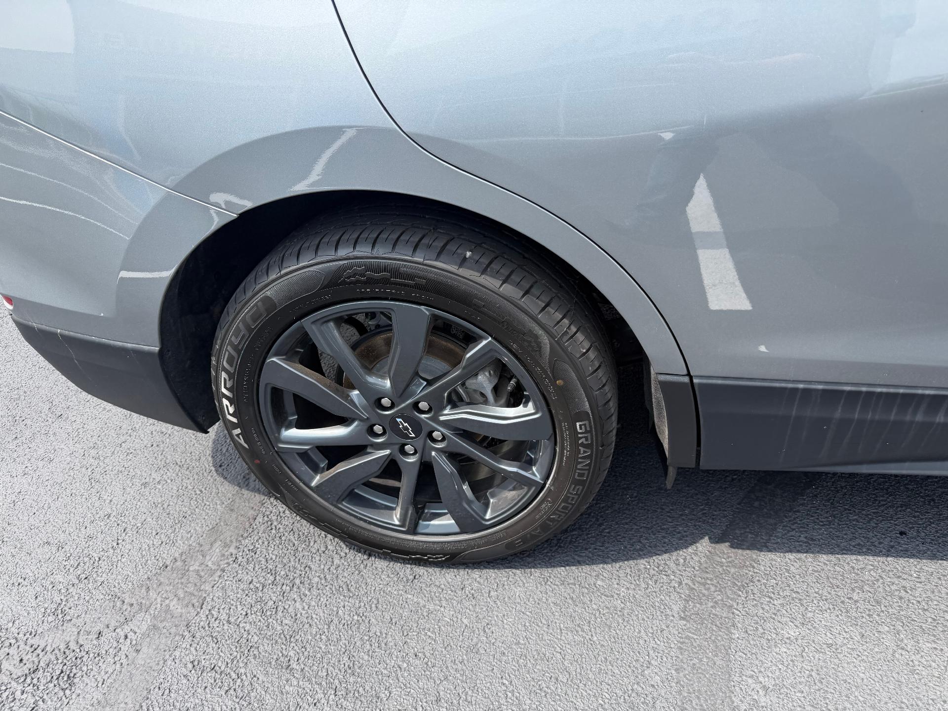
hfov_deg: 71.6
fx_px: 657
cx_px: 474
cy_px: 356
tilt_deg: -41.5
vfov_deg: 56.8
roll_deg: +0.4
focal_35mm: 24
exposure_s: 1/1139
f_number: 1.78
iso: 80
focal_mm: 6.76
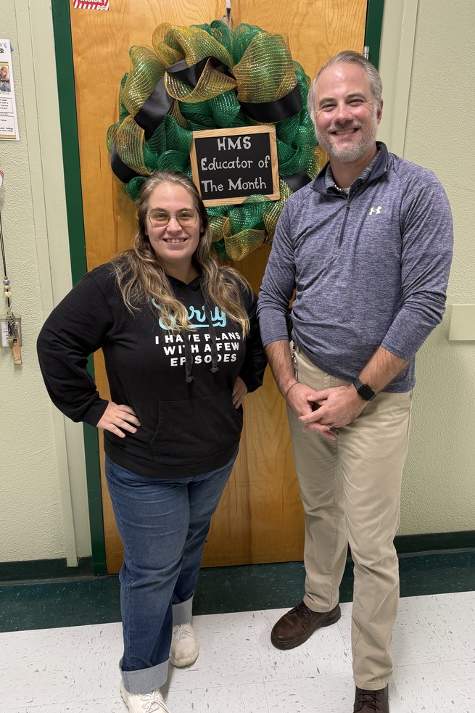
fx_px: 515
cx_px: 263
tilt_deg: -16.9
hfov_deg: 49.4
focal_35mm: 26
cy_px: 357
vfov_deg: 69.4
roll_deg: -1.9
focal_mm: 6.76
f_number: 1.78
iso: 125
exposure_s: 1/60
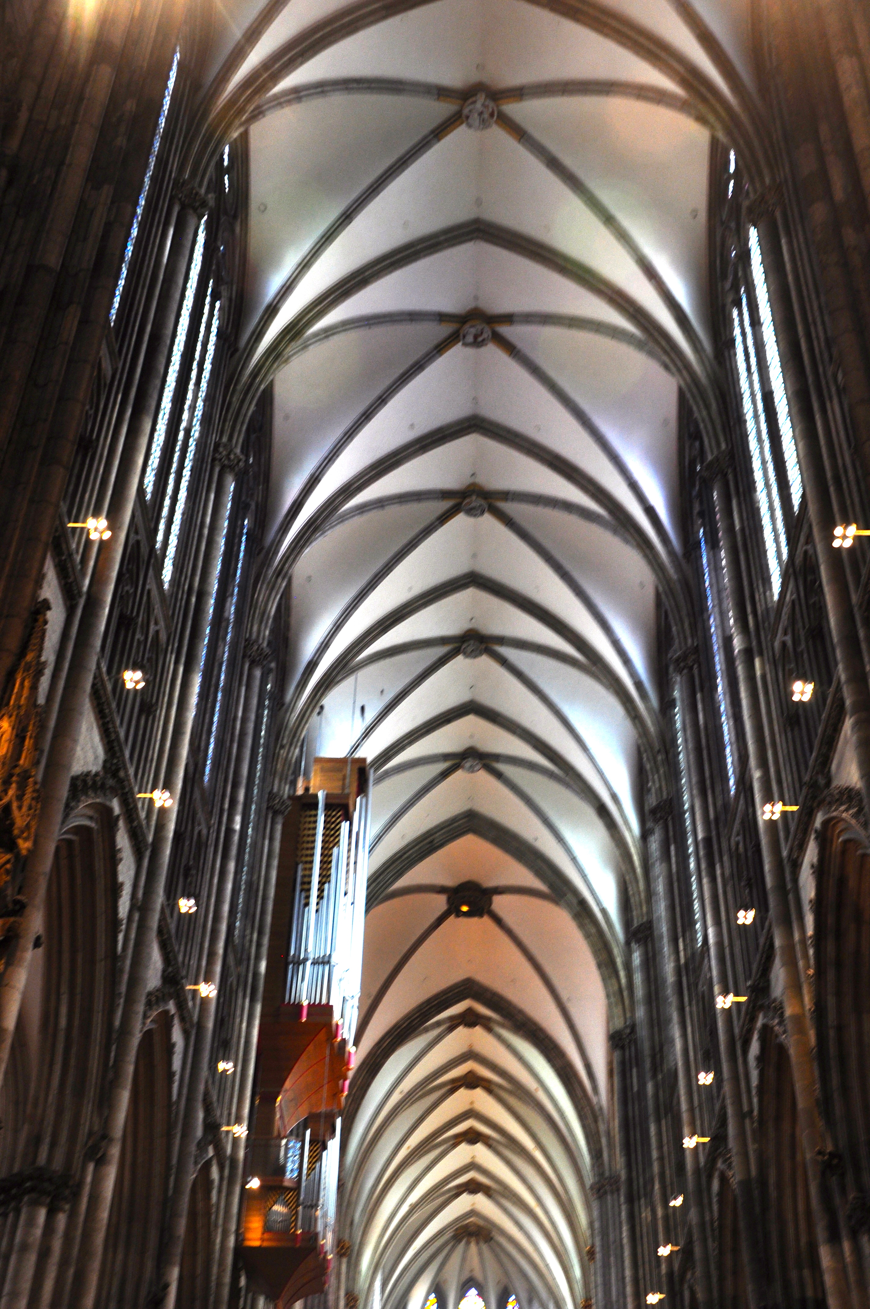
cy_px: 654
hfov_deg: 31.8
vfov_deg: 46.4
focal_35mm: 42
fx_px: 1526
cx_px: 435
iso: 400
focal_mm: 28
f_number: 4
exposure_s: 1/3
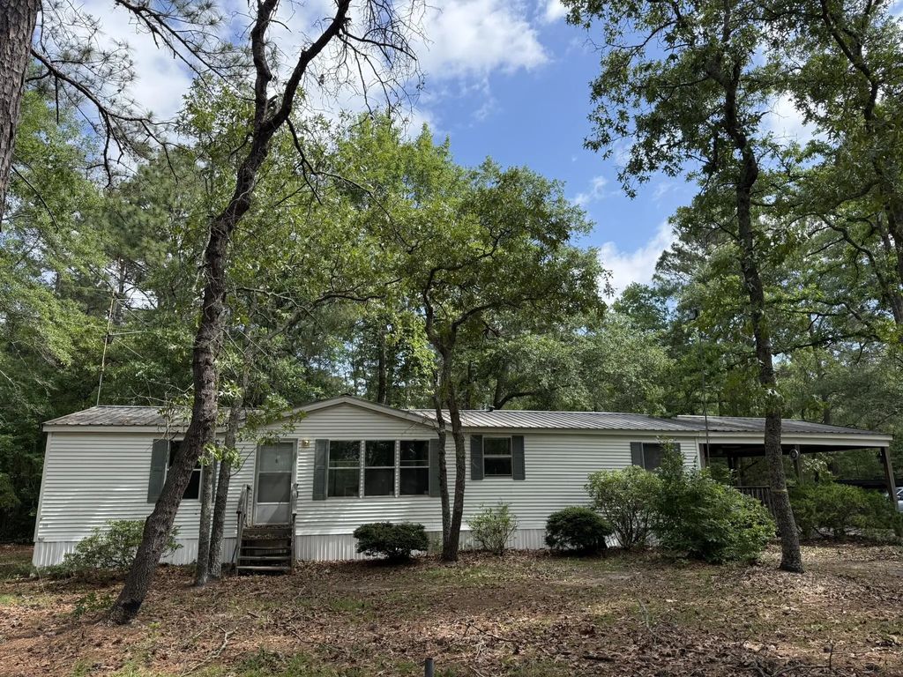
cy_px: 338
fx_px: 626
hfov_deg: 71.6
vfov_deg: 56.8
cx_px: 452
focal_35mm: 24
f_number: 1.78
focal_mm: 6.76
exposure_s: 1/2232
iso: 100
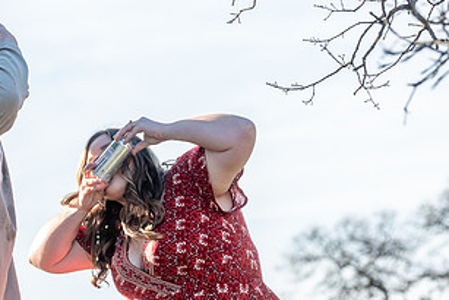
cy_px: 147
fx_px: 3069
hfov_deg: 8.4
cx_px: 94
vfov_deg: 5.6
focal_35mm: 246
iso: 50
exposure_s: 1/250
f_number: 4.5
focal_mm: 130
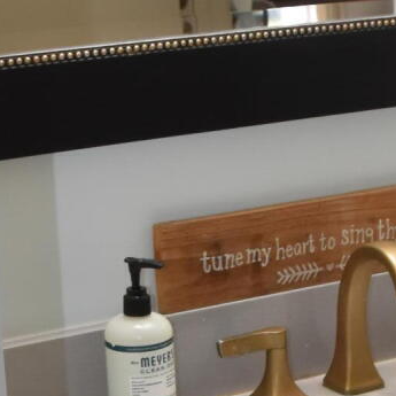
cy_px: 367
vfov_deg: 13.0
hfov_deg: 12.9
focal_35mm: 133
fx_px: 1721
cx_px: 430
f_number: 5
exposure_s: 1/100
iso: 800
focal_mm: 18
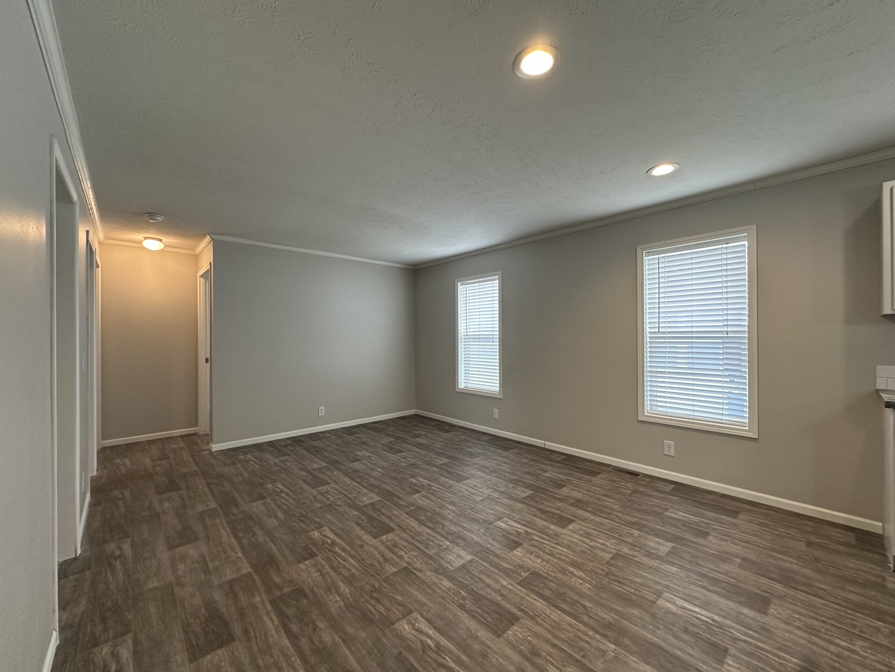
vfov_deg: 85.7
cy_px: 336
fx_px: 362
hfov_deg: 102.1
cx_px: 448
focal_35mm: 14
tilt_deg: -0.1
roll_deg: +0.2
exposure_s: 1/120
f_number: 2.2
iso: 250
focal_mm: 2.22
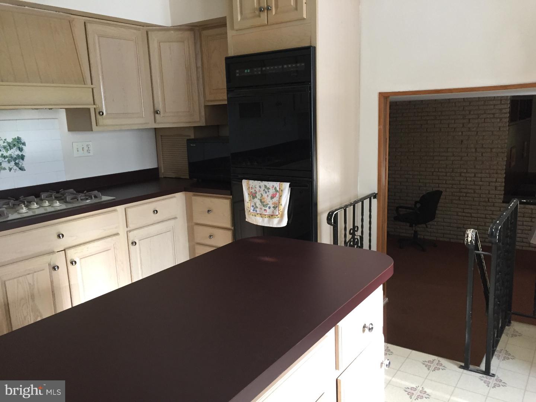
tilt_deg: -11.5
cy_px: 201
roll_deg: +2.1
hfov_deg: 61.7
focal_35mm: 29
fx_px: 449
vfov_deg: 48.2
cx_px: 268
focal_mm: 4.15
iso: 100
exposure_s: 1/30
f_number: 2.2
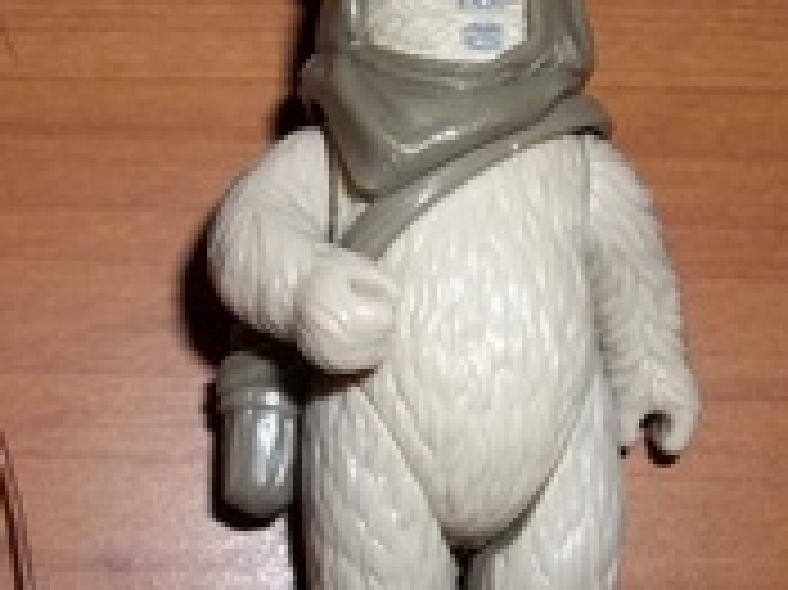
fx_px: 1501
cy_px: 333
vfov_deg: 22.2
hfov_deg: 29.2
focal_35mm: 66
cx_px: 257
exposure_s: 1/30
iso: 64
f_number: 2.9
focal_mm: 5.7
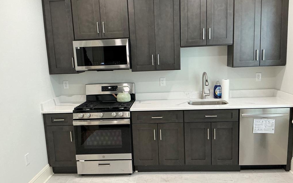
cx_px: 147
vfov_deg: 41.8
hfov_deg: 62.9
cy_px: 95
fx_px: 240
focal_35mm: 30
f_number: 1.8
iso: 160
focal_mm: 3
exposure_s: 1/60
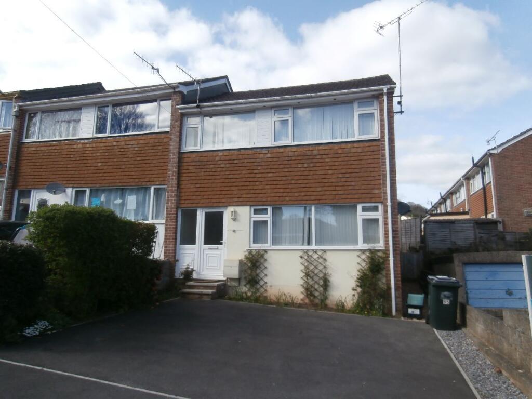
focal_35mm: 24
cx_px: 266
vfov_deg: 56.8
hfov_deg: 71.6
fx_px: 369
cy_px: 200
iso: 100
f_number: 3
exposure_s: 1/800
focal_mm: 4.2
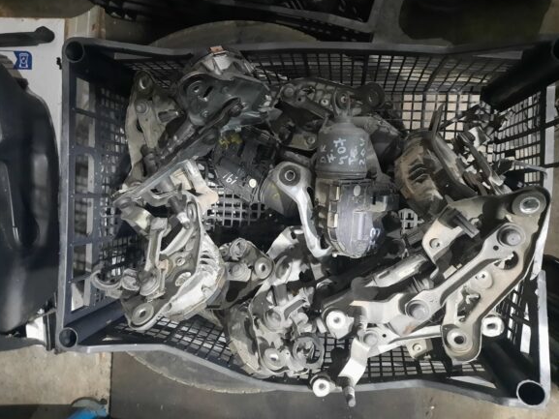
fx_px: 420
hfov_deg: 67.3
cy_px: 203
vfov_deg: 53.1
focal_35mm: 26
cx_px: 272
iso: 1000
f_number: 2
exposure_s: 1/20
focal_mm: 4.6
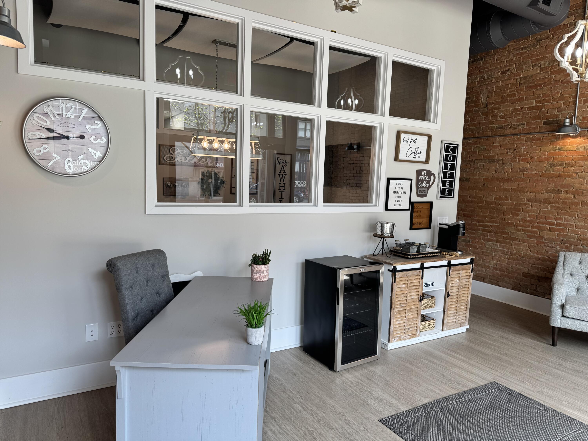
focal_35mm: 24
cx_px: 294
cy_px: 220
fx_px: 408
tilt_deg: -5.9
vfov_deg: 56.8
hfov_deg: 71.6
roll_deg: -2.3
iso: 50
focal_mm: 6.76
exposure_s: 1/138
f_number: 1.78
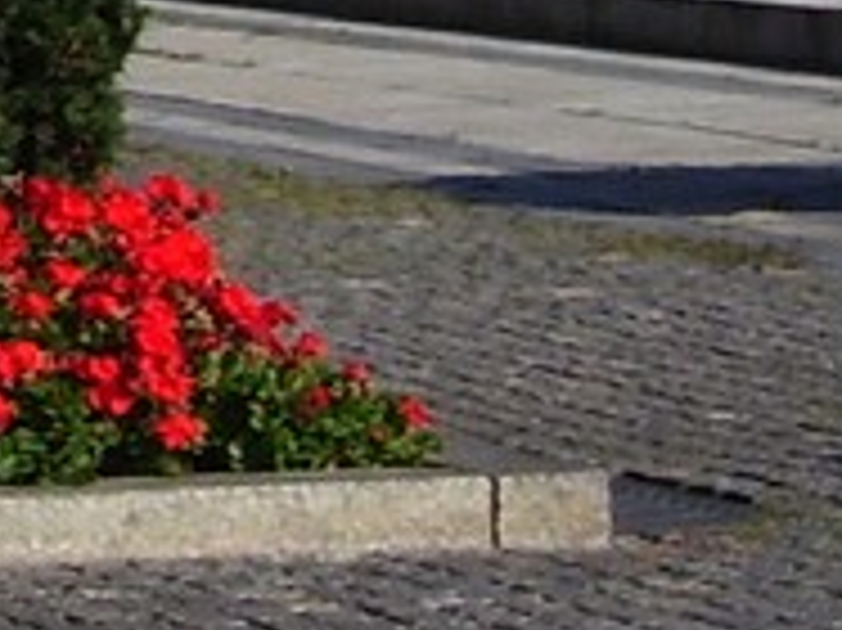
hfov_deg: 6.5
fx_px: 7025
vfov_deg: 5.1
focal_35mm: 289
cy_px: -549
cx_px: -1292
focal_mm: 7.6
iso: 80
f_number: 5.6
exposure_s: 1/350
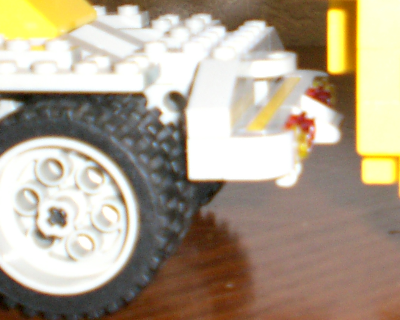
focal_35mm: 108
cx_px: 451
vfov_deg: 14.3
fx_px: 1279
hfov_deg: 17.1
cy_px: 132
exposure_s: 1/60
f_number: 3.1
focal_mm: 6.3
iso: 200
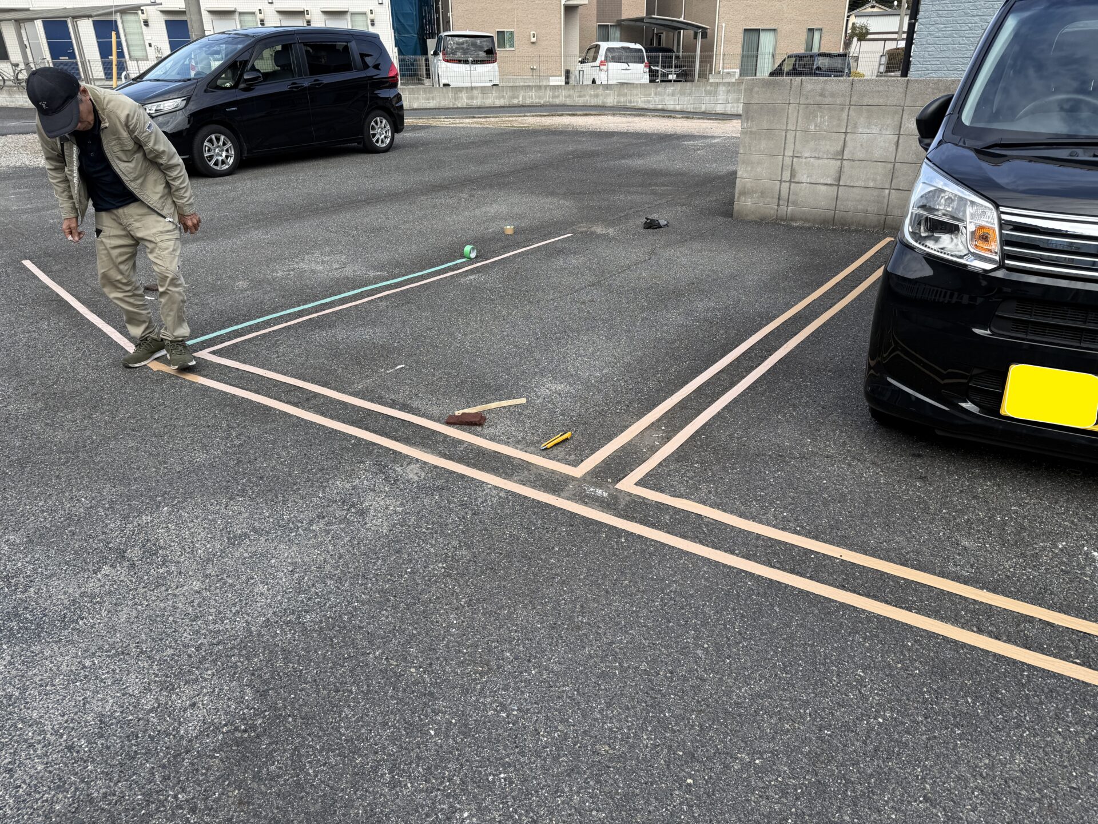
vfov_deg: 56.8
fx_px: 761
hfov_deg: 71.6
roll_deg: -0.2
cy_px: 412
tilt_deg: -21.1
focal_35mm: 24
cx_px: 549
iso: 80
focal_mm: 6.76
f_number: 1.78
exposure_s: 1/1437
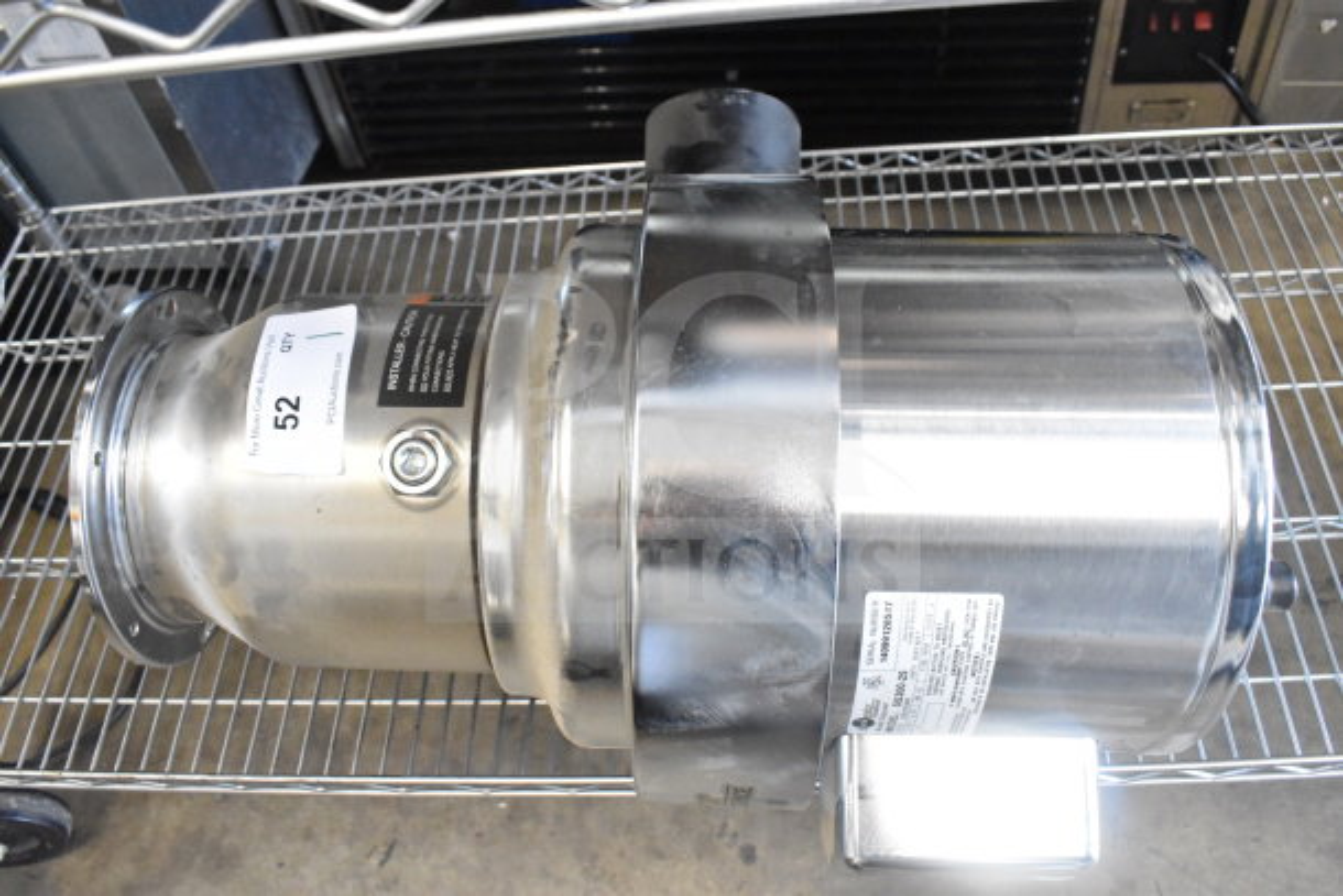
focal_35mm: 30
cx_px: 672
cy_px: 448
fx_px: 1119
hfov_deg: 61.9
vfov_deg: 43.6
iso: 6400
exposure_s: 1/160
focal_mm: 20
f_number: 6.3
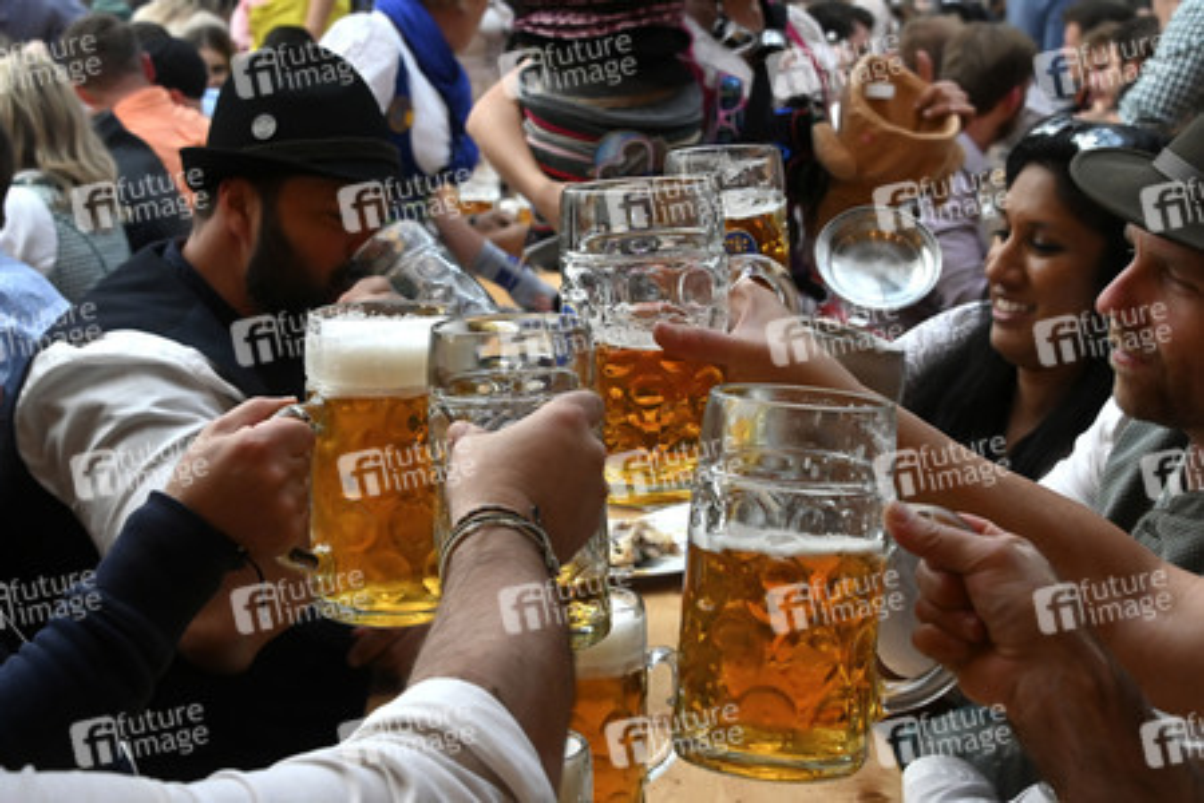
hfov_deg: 28.1
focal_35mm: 72
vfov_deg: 18.9
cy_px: 402
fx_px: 2408
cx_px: 602
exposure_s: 1/250
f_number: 8
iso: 5000
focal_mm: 48
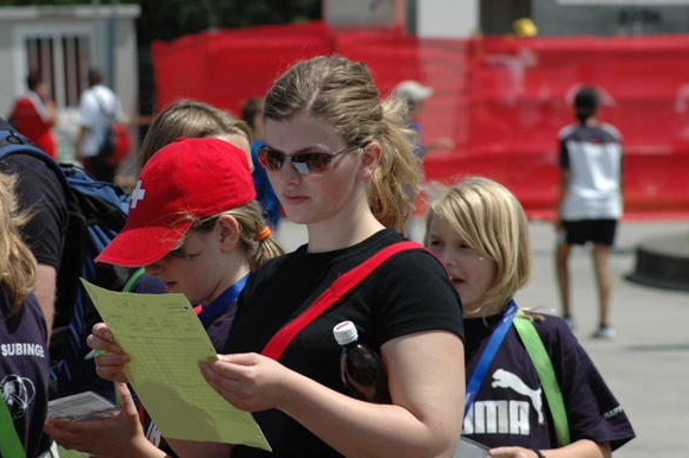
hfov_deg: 8.0
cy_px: 227
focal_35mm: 257
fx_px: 4907
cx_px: 320
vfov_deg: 5.4
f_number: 9
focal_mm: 155
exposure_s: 1/1250
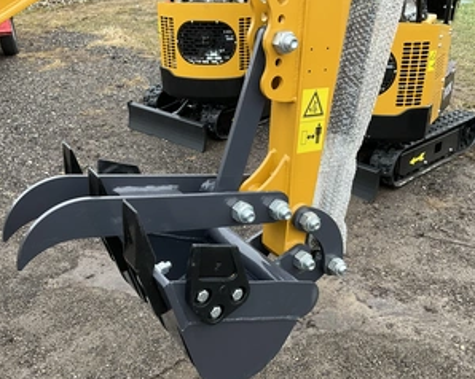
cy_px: 213
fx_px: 534
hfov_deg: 48.0
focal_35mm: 38
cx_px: 241
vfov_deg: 39.1
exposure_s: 1/122
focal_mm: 3
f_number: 1.8
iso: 20
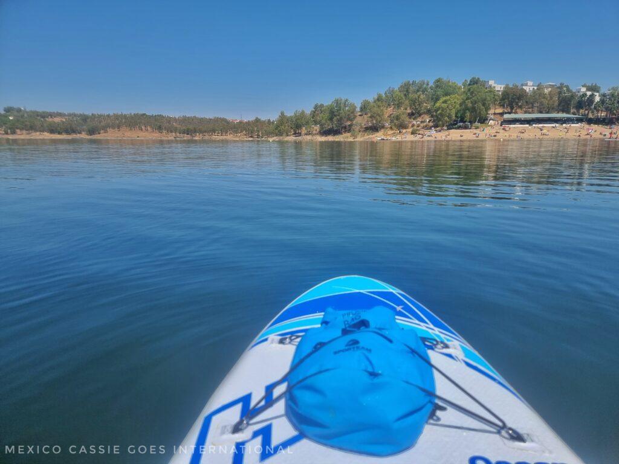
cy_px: 232
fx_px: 429
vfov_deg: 56.8
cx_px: 310
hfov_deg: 71.6
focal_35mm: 24
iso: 50
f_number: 1.8
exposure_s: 1/1372
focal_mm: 6.7
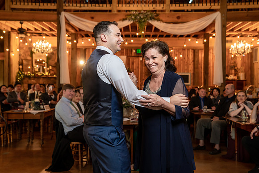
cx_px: 130
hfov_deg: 41.9
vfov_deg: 28.7
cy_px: 86
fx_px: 338
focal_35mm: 47
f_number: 4
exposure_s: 1/100
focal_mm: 46
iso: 2000
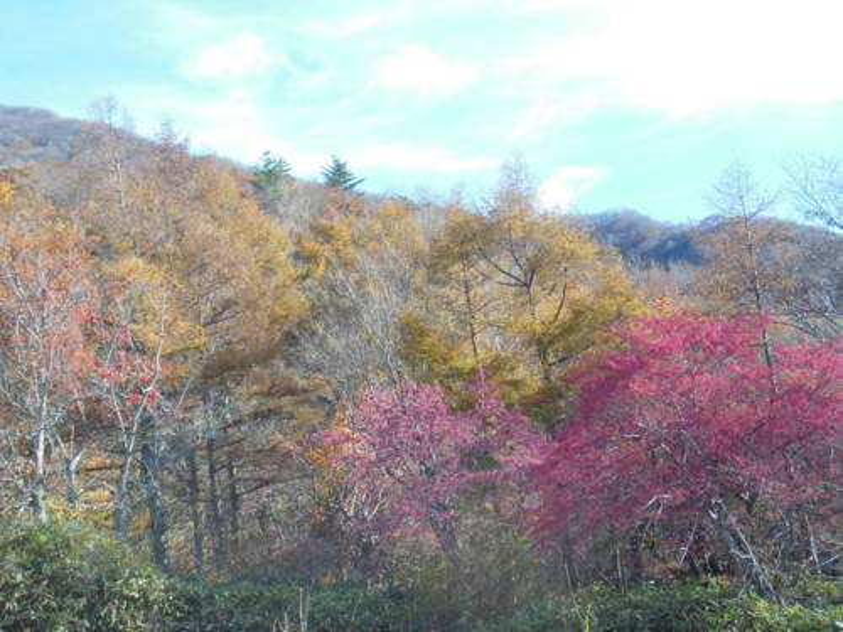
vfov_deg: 22.3
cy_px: 316
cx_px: 422
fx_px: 1607
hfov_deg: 29.4
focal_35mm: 66
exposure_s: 1/250
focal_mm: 11.7
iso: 125
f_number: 4.3
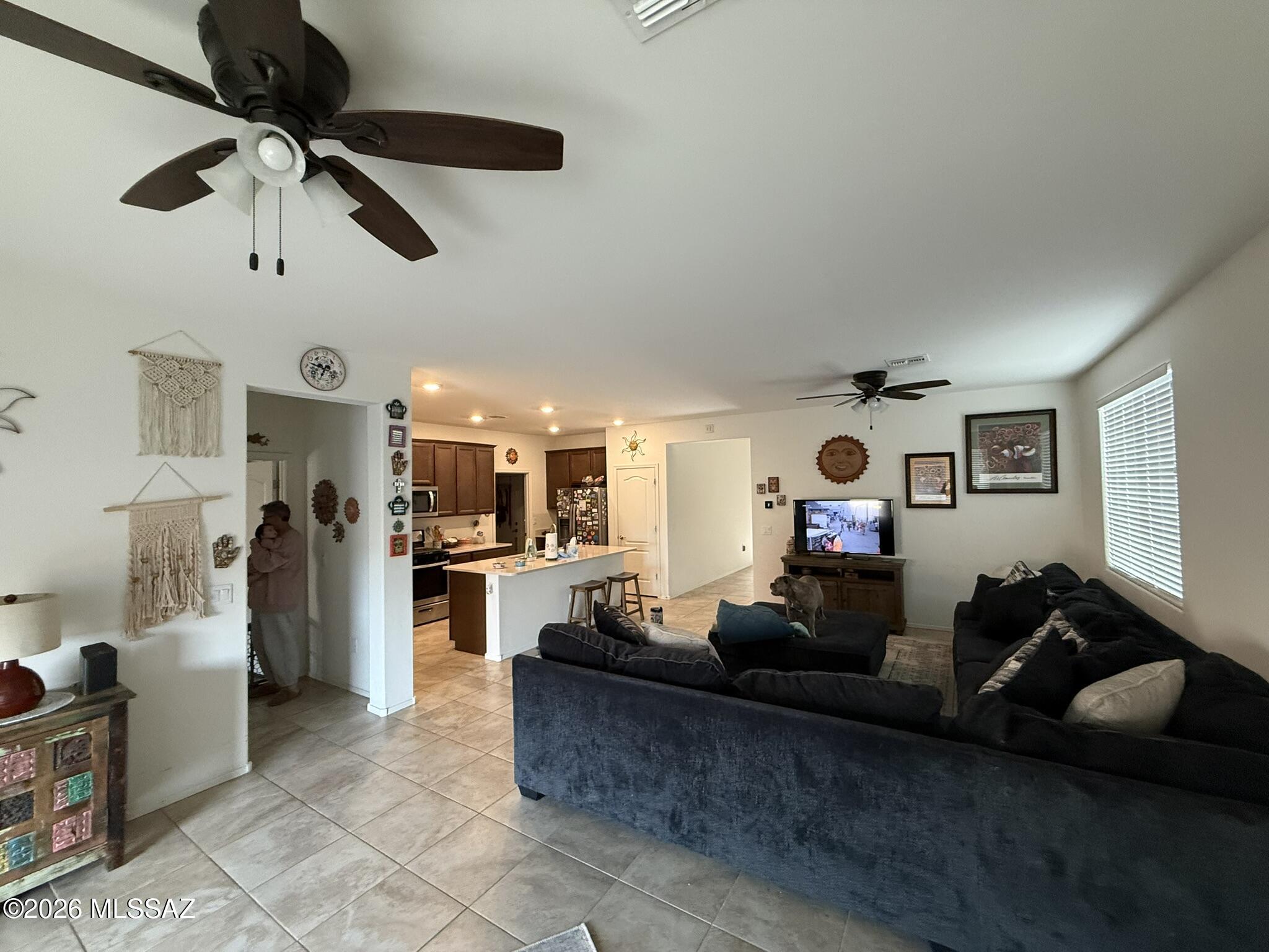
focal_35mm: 14
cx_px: 634
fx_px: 513
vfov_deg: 85.7
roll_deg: +0.6
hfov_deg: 102.1
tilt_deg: +0.8
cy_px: 476
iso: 320
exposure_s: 1/60
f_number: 2.2
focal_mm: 2.22
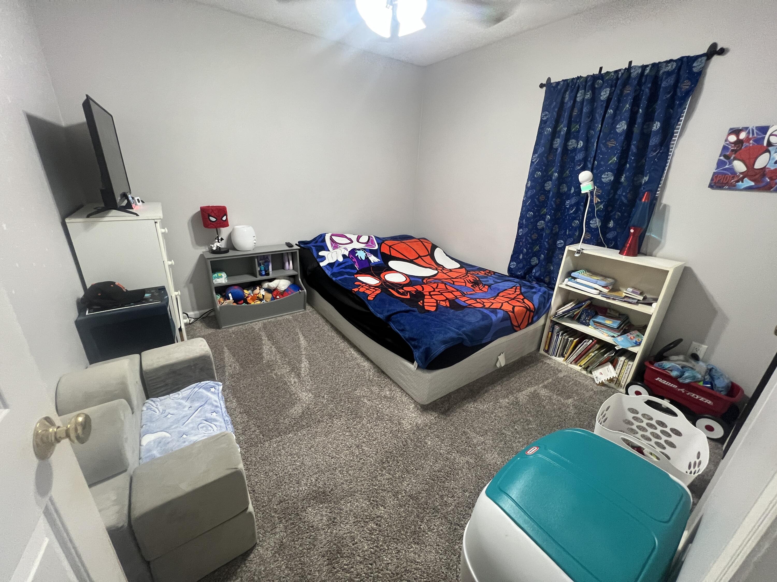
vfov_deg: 89.9
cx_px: 388
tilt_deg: -20.8
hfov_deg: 106.2
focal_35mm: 13
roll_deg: -2.2
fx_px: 292
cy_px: 291
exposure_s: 1/60
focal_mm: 1.57
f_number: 1.8
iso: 320
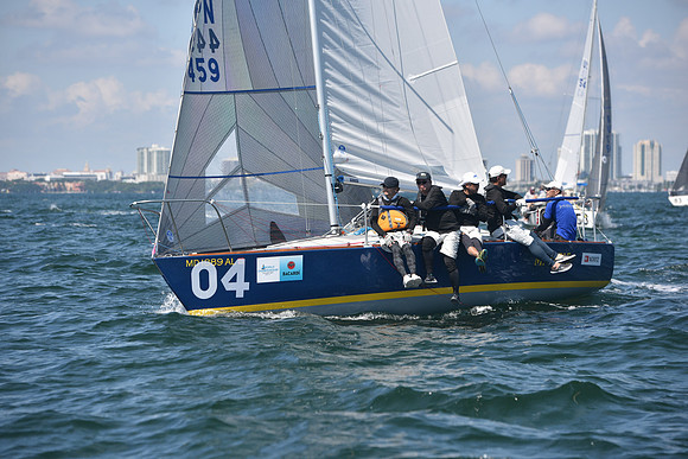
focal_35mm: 145
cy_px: 230
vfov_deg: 9.5
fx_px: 2772
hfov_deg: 14.2
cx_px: 344
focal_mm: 145
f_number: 5
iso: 250
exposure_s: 1/1000
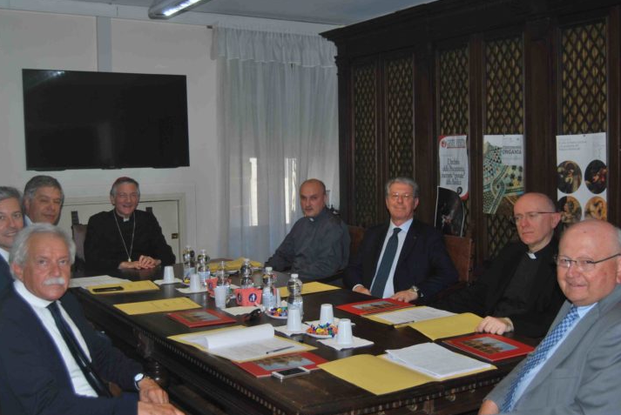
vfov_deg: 32.0
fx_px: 725
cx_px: 315
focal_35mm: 42
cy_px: 206
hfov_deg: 46.4
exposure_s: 1/60
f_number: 4.2
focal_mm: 26
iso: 100
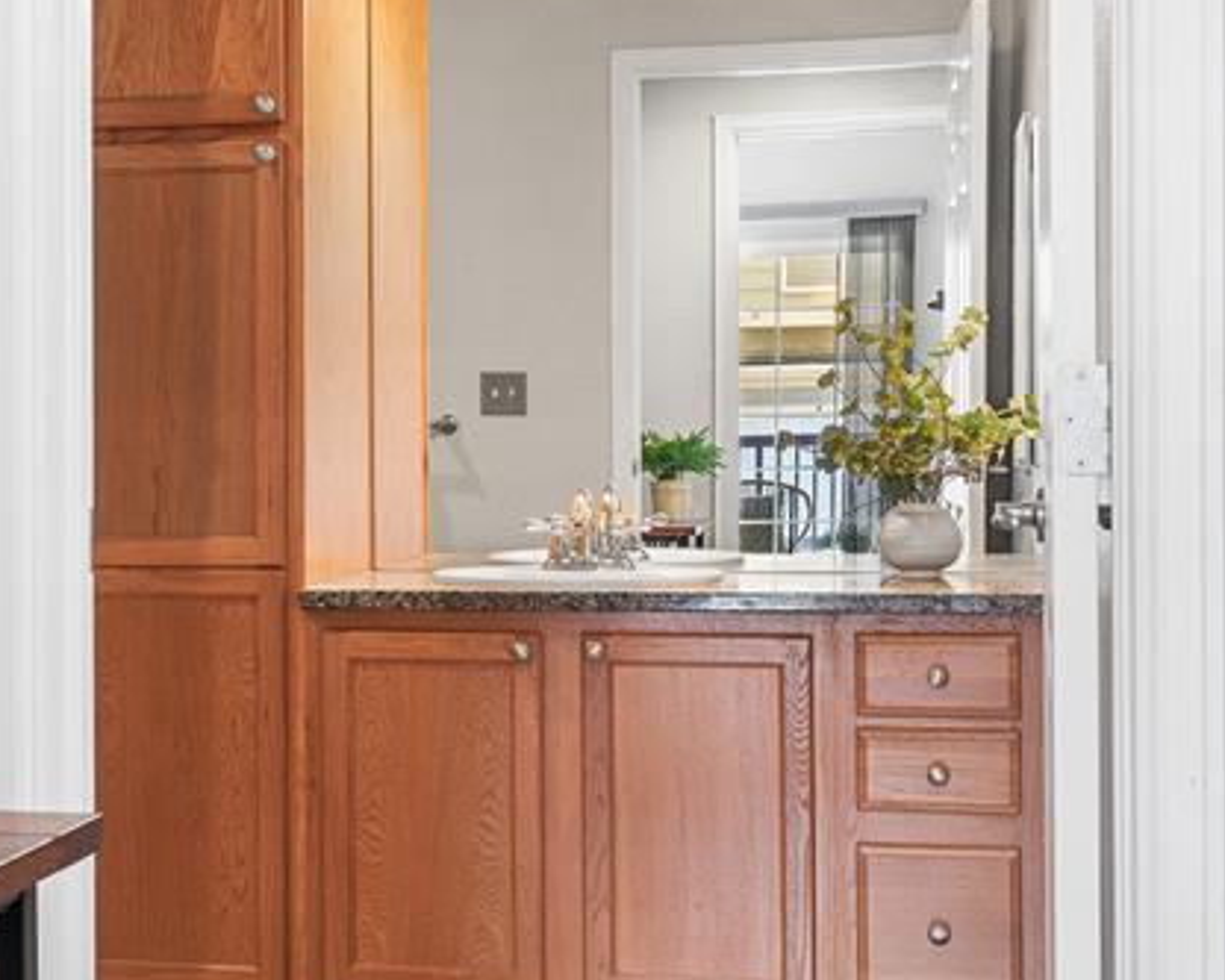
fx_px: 2248
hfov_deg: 30.0
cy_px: 456
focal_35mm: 62
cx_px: 315
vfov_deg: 24.6
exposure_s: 1/1.67
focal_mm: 29
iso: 160
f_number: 8
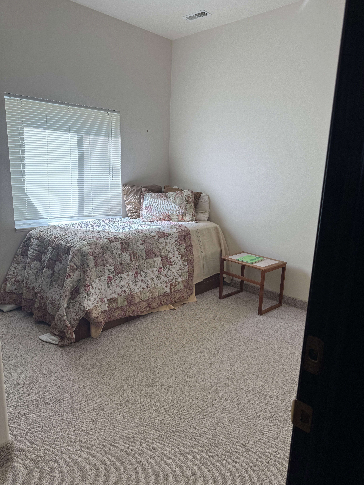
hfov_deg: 56.8
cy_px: 242
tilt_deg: -13.0
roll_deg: -1.0
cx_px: 182
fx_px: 336
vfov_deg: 71.6
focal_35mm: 24
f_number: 1.78
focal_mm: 6.76
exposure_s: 1/145
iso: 64
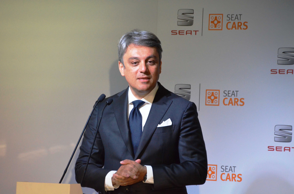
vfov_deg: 4.6
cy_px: 97
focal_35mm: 300
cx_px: 147
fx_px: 2445
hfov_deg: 6.9
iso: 3200
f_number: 6.3
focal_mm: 200
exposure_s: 1/400
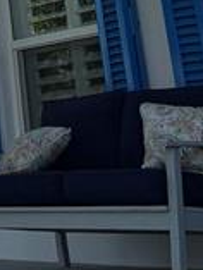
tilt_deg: +21.6
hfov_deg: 10.5
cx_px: -234
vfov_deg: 13.6
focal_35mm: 127
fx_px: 992
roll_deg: -1.5
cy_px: -237
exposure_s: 1/5618
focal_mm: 5.96
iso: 50
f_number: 1.6
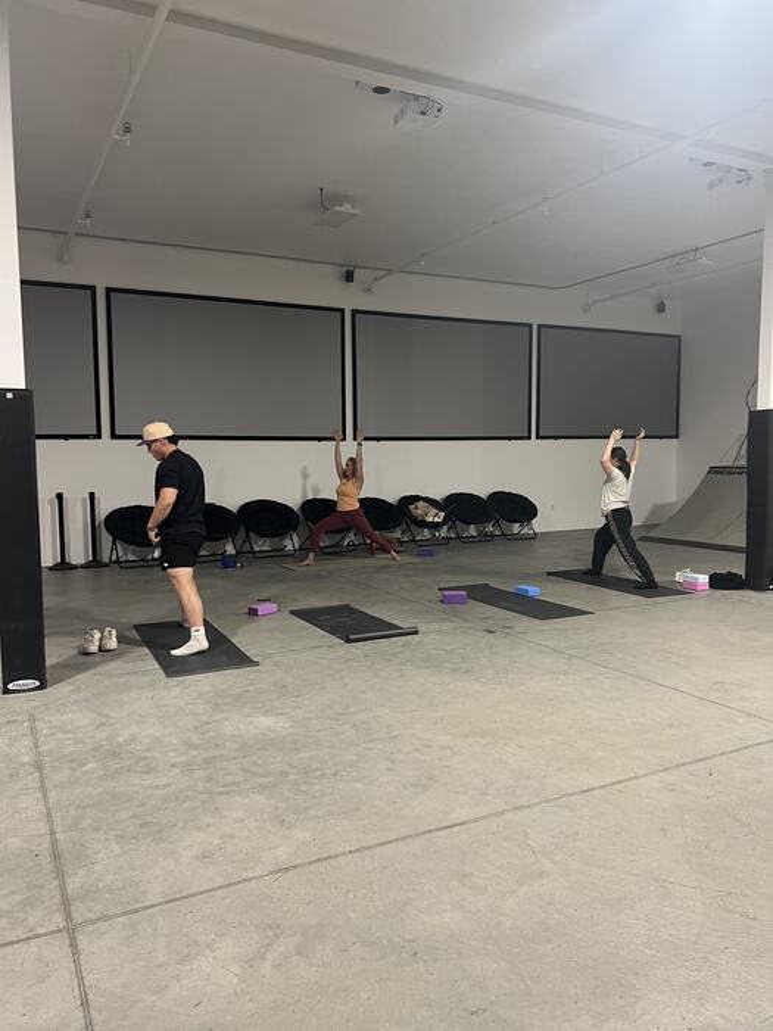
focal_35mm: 26
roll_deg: +1.1
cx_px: 386
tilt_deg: -4.0
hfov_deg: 53.1
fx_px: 774
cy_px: 516
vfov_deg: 67.3
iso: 100
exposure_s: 1/60
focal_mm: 5.7
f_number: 1.5
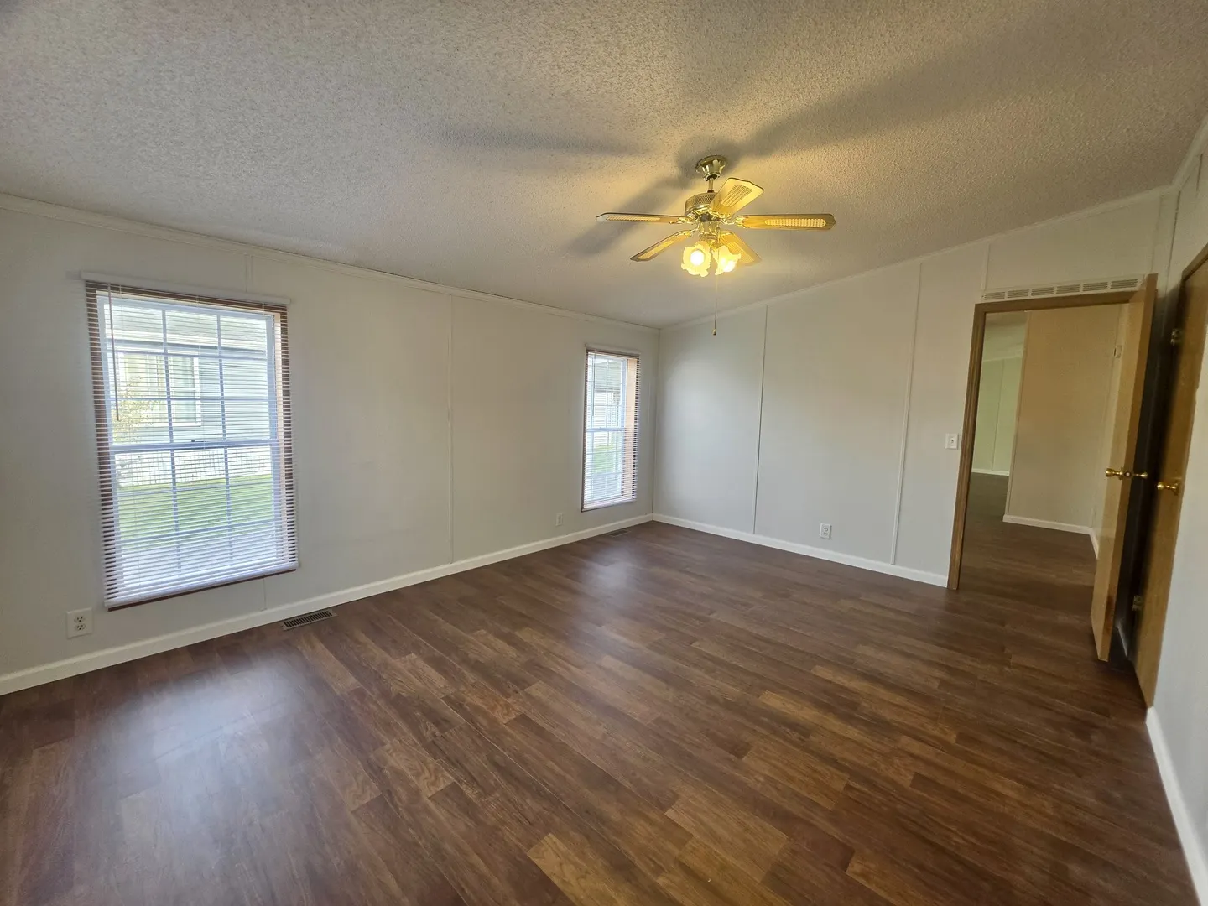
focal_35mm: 13
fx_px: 454
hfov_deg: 106.2
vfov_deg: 89.9
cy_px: 453
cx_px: 604
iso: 64
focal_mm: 2.2
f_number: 1.9
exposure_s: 1/120
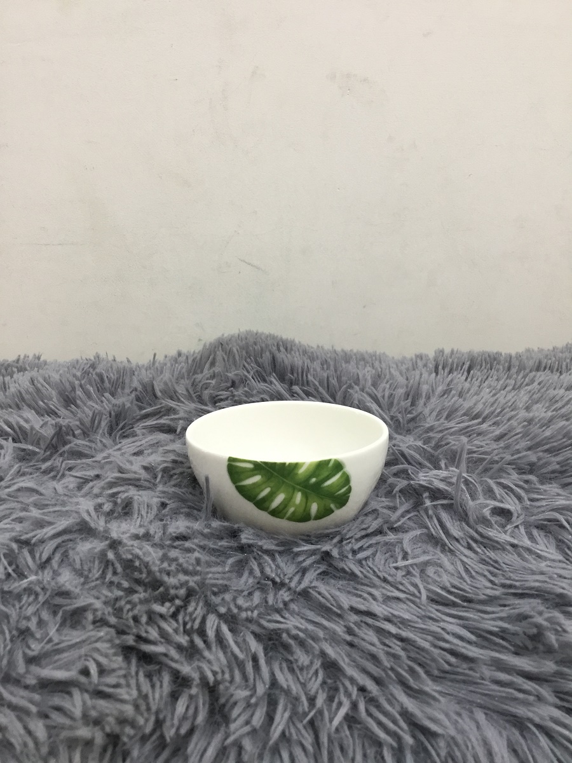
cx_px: 286
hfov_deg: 45.4
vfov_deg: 58.4
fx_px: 683
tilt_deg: -14.0
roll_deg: +2.0
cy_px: 382
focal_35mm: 31
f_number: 2.4
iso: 125
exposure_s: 1/33
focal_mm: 3.3
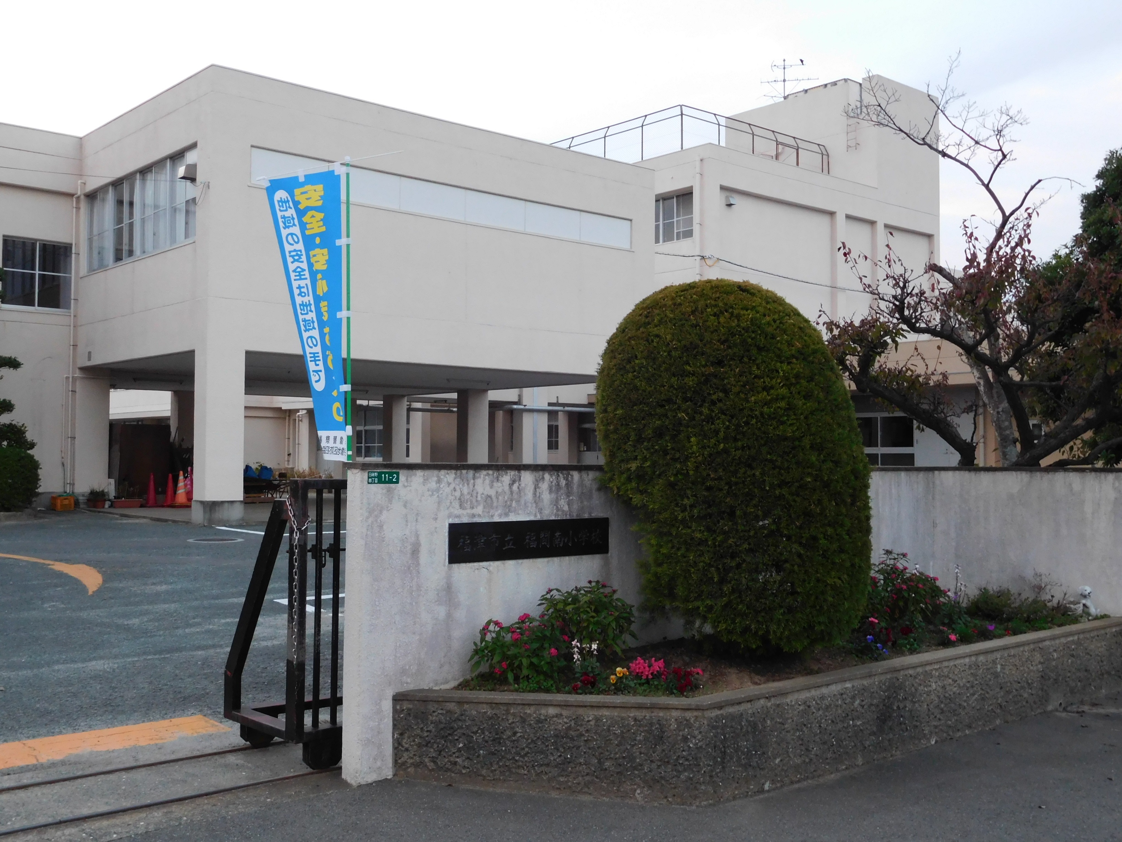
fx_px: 1134
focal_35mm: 35
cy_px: 421
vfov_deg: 40.7
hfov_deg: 52.6
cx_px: 561
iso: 280
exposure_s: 1/30
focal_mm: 6.2
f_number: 3.8
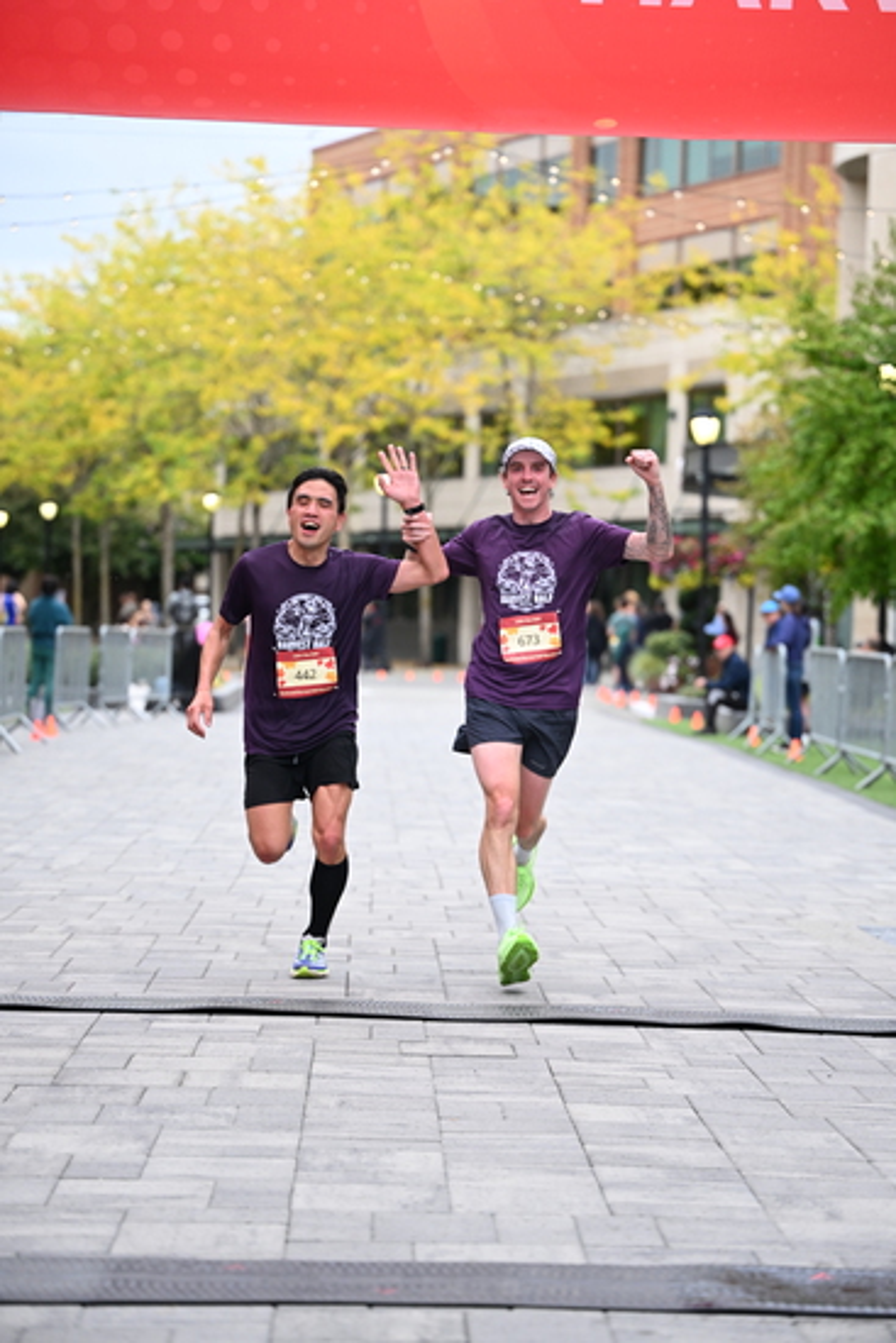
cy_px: 672
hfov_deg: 14.9
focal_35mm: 92
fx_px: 3432
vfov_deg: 22.1
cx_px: 448
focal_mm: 92
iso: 1250
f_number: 2.8
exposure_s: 1/1250
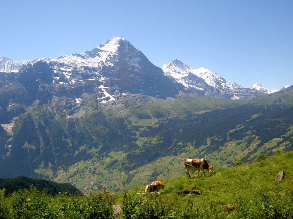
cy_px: 110
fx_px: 288
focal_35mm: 34
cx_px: 146
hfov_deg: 54.0
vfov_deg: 41.8
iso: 50
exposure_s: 1/320
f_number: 4.7
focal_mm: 5.6
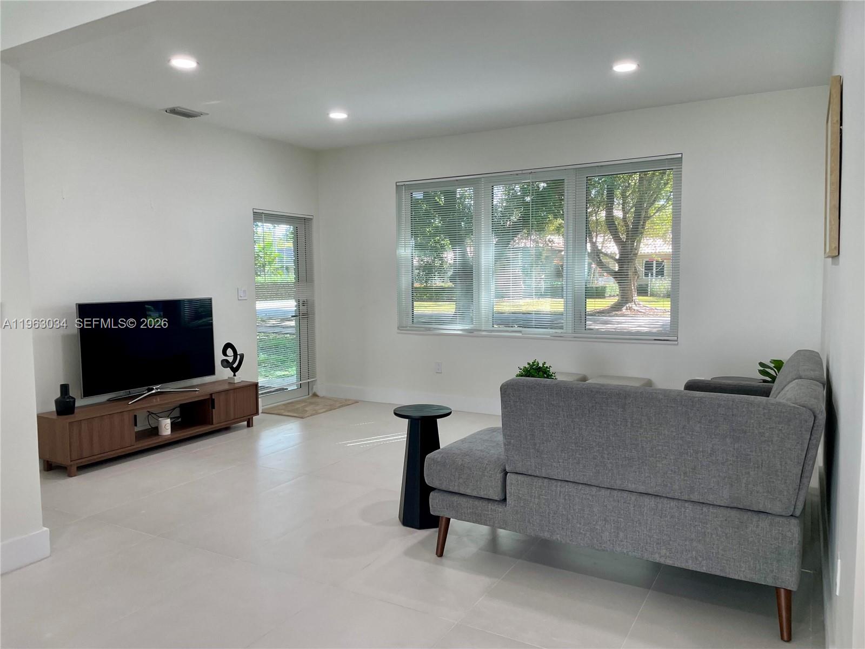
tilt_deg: -4.8
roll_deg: +0.2
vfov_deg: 53.1
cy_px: 324
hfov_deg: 67.3
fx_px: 650
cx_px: 432
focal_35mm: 26
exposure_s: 1/120
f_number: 1.6
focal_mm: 4.2
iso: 80
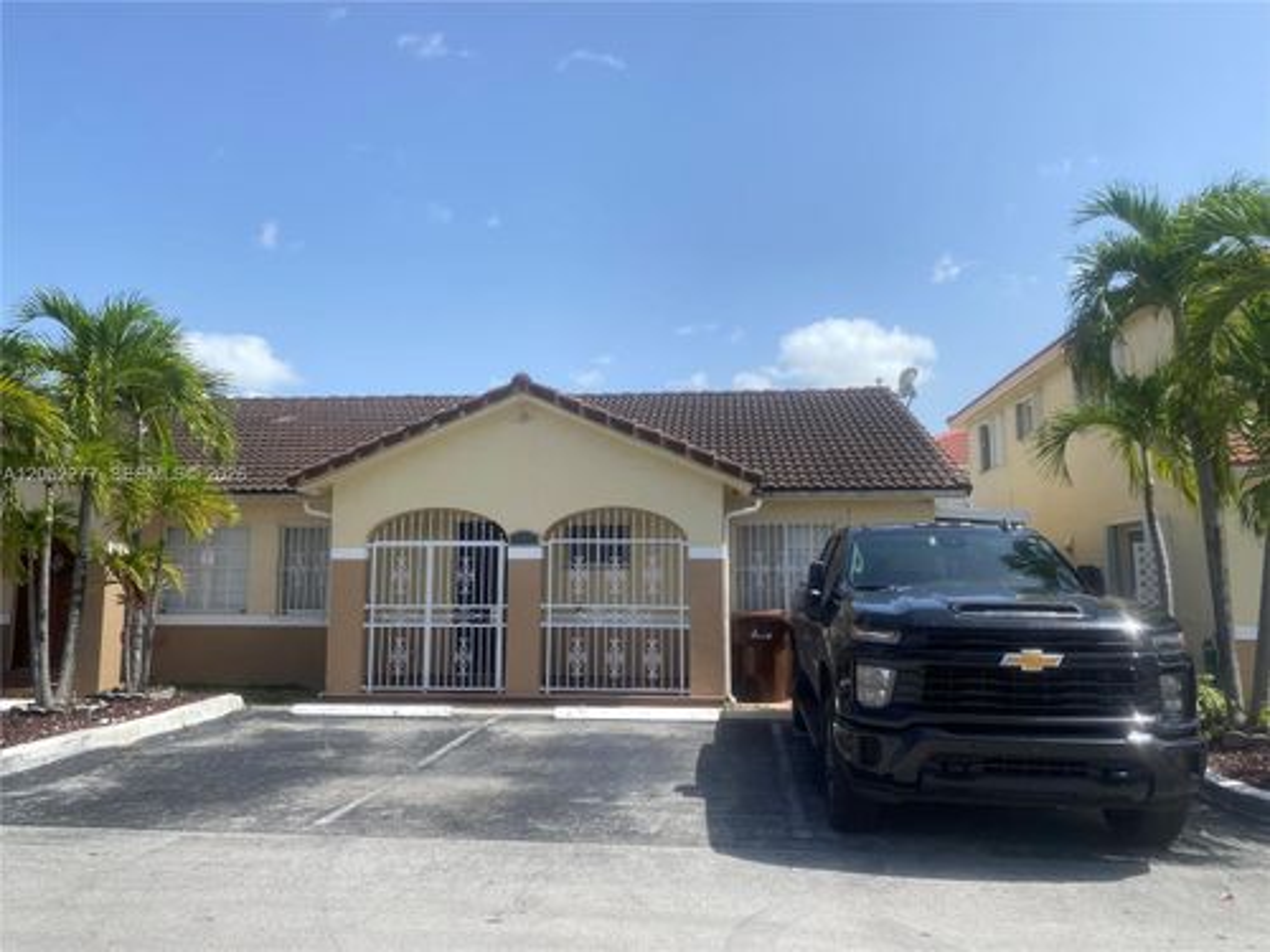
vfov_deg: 53.1
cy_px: 476
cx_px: 635
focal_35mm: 26
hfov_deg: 67.3
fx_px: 954
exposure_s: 1/2890
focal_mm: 4.25
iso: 32
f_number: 1.8
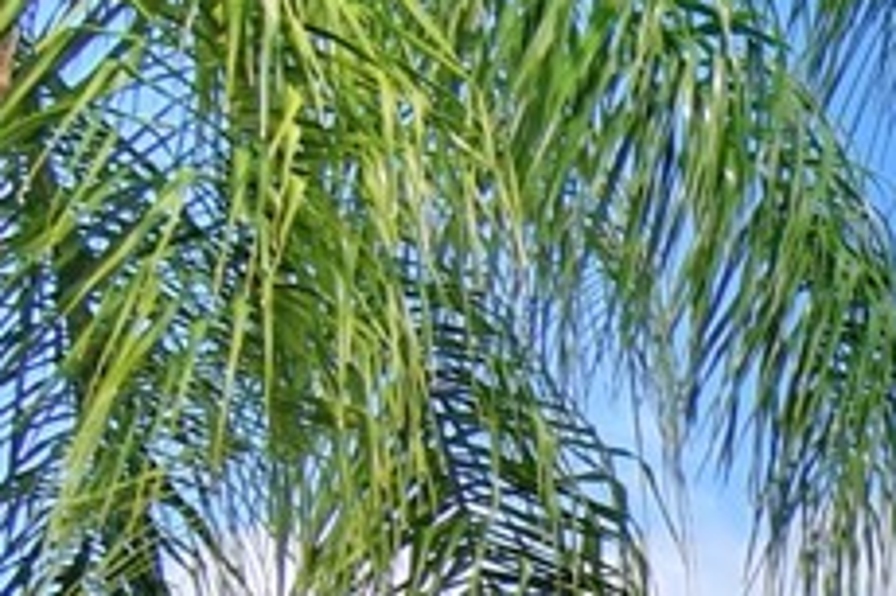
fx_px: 3482
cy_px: 1560
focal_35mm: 140
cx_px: 2604
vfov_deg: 8.7
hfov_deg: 10.7
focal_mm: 13
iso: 100
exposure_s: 1/800
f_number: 4.8
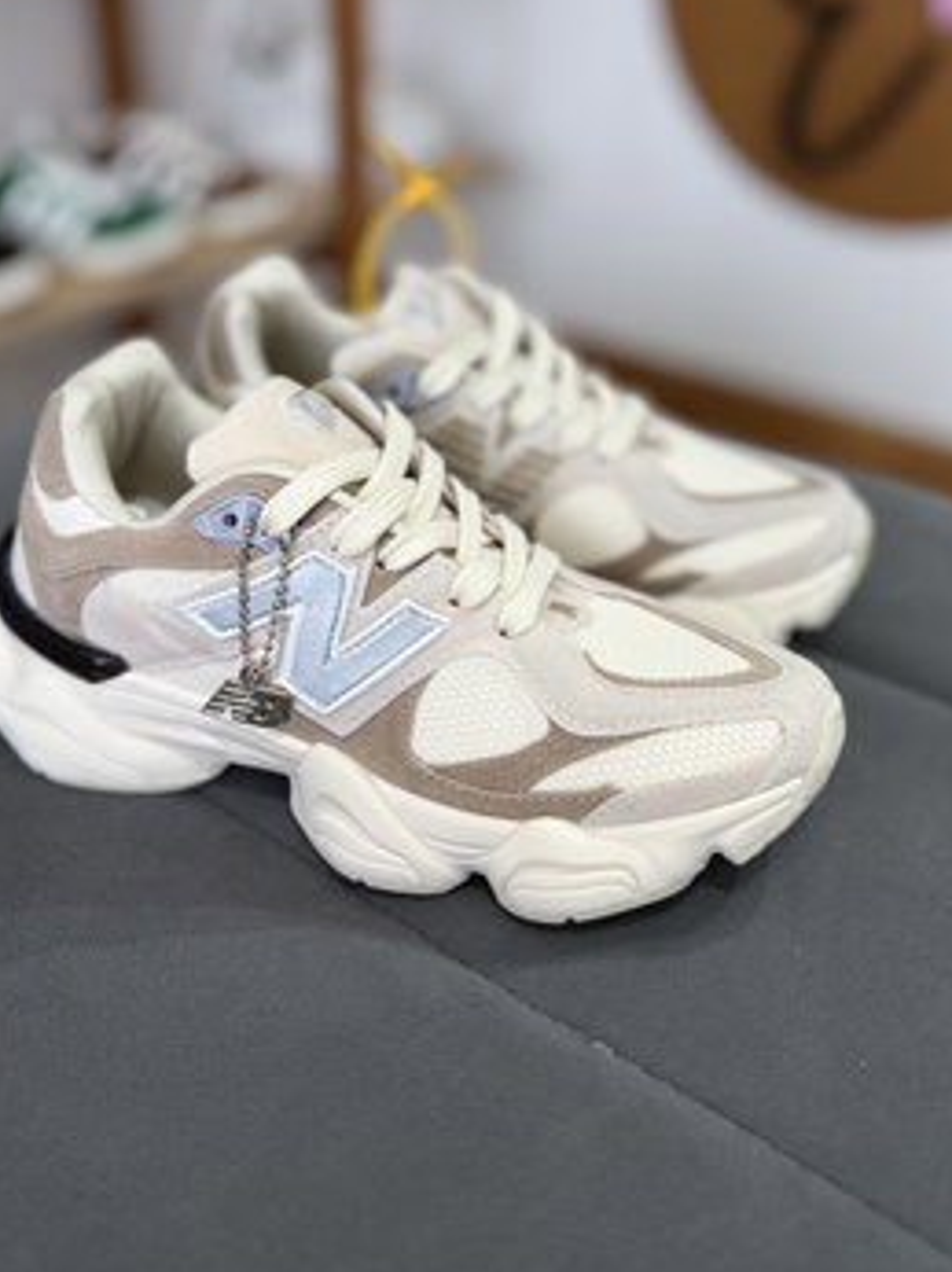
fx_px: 1358
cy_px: 410
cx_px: 459
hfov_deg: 38.6
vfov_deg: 49.2
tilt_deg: -25.2
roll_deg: -1.9
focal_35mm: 37
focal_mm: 6.76
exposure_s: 1/60
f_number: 1.78
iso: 250
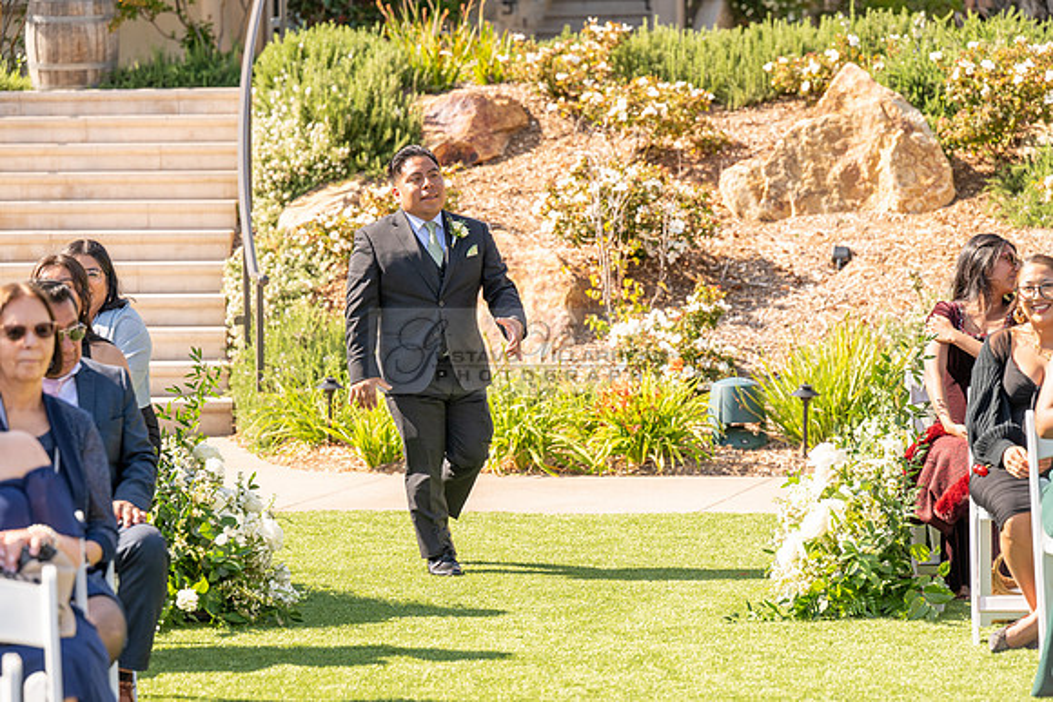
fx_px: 3657
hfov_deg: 16.4
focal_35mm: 125
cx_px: 526
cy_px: 351
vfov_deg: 11.0
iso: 200
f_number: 4.5
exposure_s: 1/800
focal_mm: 125
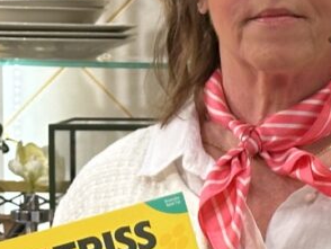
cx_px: 330
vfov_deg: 6.3
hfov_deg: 8.4
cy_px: 269
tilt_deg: -7.3
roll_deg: -0.2
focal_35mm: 235
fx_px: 2249
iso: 80
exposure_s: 1/73
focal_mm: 6.86
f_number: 1.78
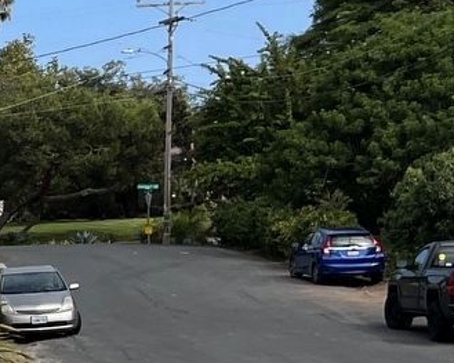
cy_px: 298
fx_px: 1867
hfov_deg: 11.9
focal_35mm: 139
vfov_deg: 11.1
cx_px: -551
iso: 50
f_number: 1.6
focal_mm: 5.1
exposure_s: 1/3135
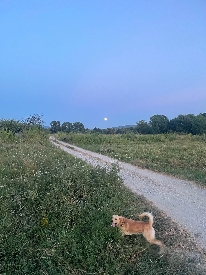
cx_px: 103
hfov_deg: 53.1
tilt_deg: -1.2
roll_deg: -0.8
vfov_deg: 67.3
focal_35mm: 26
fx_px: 206
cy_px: 138
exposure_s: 1/60
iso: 320
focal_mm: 4.2
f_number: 1.6
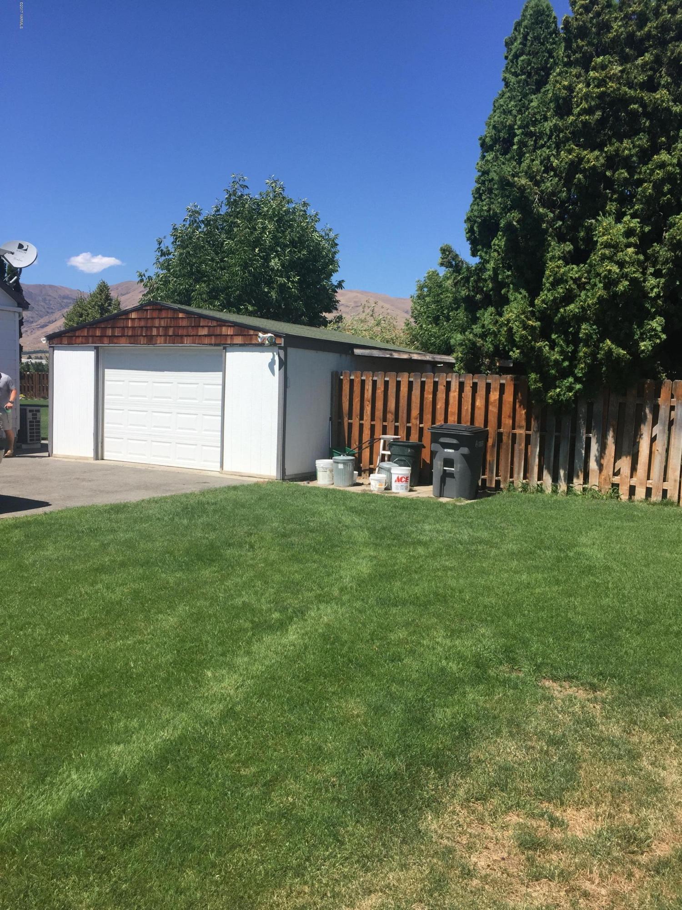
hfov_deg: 48.2
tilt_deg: -3.6
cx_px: 341
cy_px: 455
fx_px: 762
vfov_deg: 61.7
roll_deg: -1.4
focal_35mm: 29
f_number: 2.2
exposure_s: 1/1721
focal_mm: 4.15
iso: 32
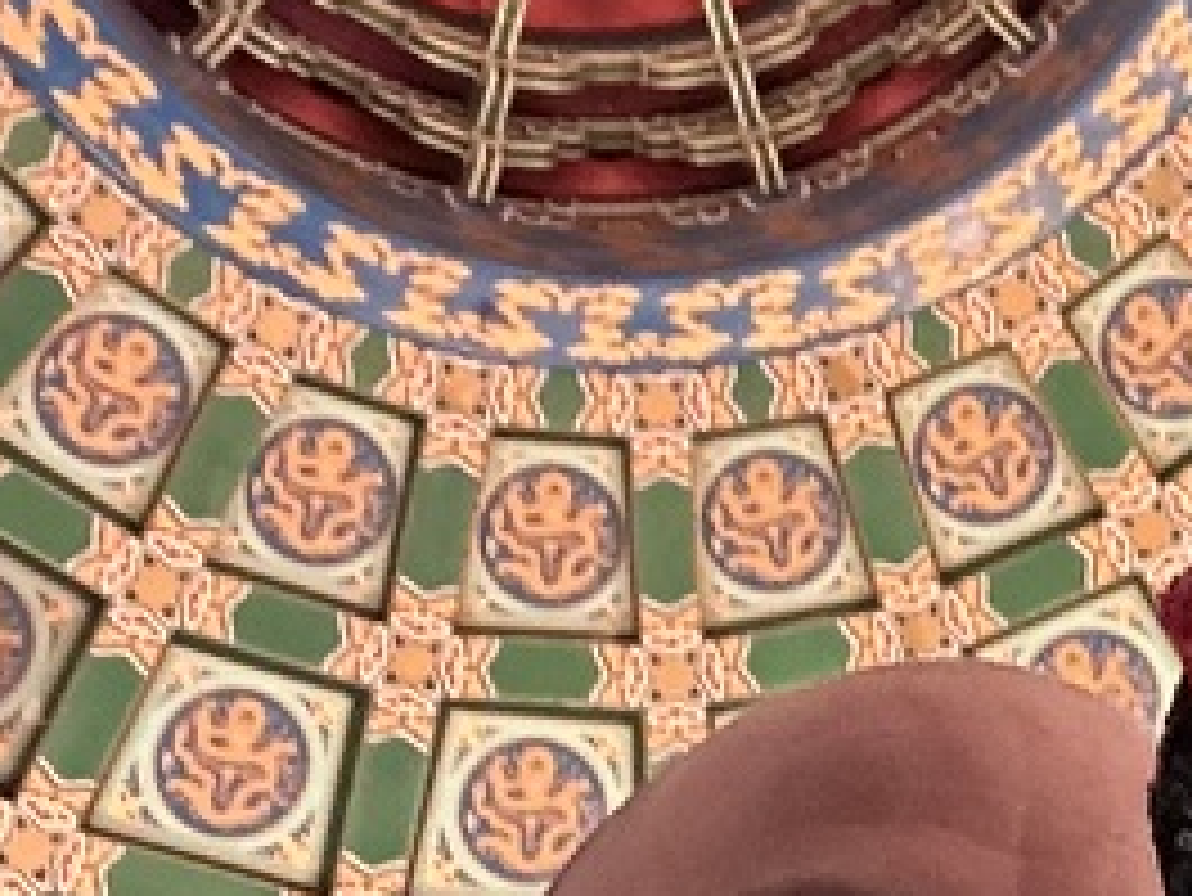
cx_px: 1322
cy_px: 590
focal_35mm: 116
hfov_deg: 16.4
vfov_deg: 12.8
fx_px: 3996
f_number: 1.9
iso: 640
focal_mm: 2.69
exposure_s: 1/24
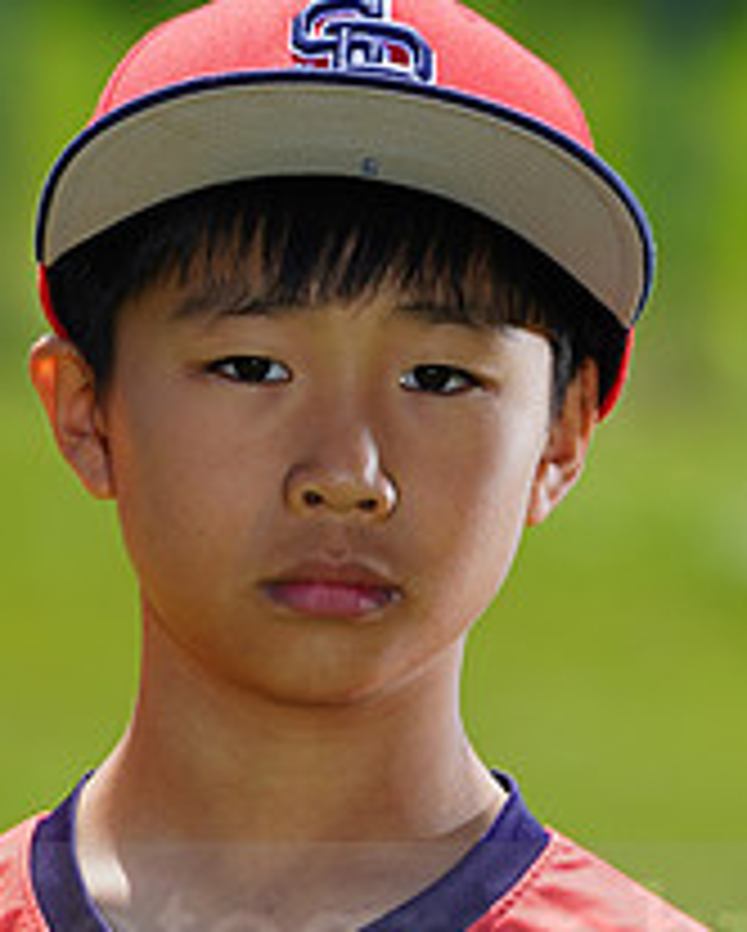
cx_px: 209
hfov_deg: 2.3
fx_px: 18792
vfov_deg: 2.8
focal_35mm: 681
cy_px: 905
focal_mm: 259
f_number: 7.1
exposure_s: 1/250
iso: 100
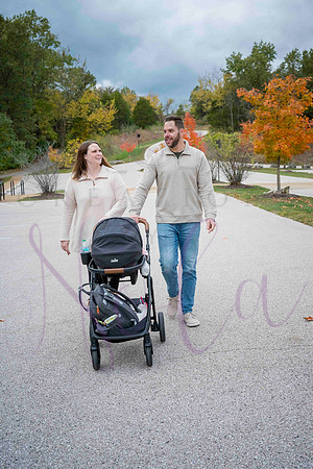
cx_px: 156
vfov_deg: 47.4
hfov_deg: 32.6
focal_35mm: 41
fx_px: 535
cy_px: 234
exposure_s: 1/640
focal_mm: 41
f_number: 5
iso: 400
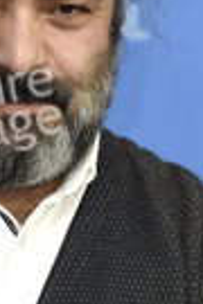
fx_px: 4889
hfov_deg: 2.4
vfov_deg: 3.6
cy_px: 234
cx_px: 11
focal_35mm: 578
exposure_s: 1/400
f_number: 3.2
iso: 640
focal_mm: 130
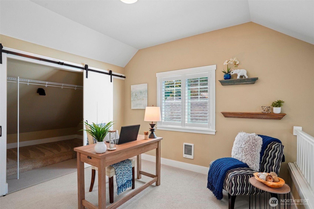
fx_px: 148
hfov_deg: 93.3
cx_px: 157
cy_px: 104
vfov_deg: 70.4
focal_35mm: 17
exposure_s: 1/125
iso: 1600
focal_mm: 17
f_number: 8
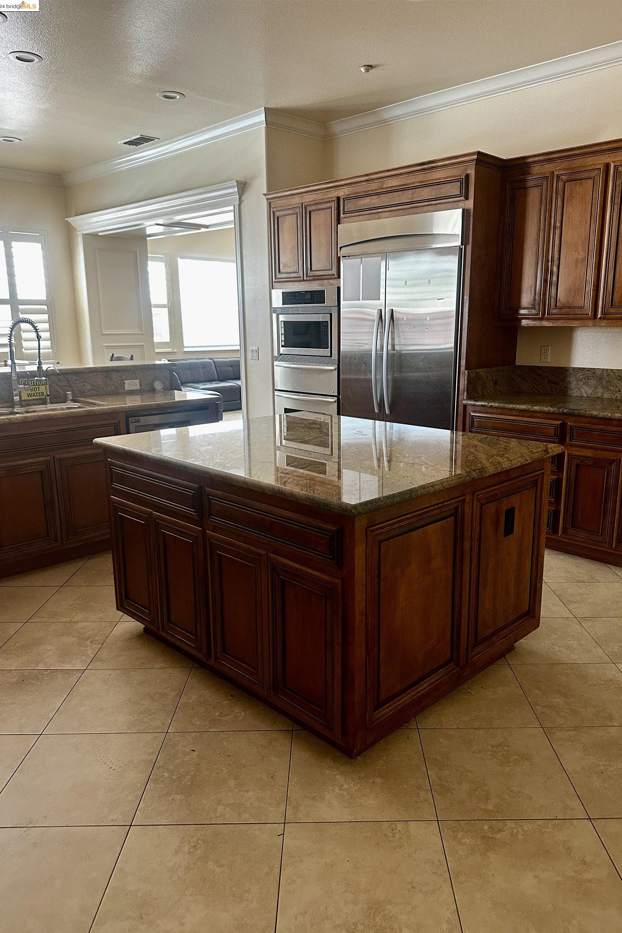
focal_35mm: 25
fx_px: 648
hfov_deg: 51.2
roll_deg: +0.4
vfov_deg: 71.5
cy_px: 467
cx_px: 336
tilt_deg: -12.2
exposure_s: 1/60
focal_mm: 6.86
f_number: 1.78
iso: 320
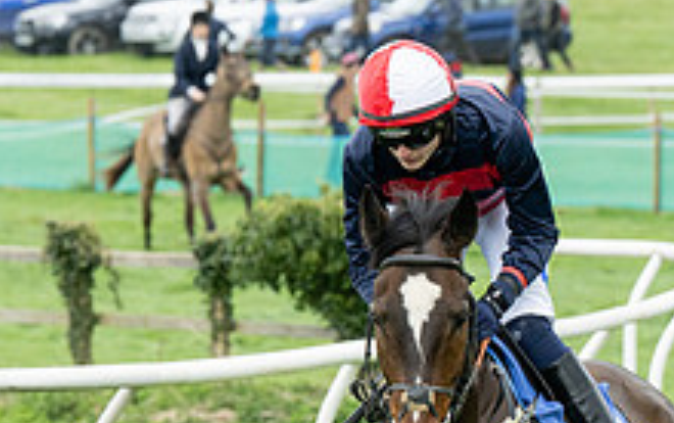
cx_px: 277
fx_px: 9745
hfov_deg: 4.0
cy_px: 477
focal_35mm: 530
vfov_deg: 2.5
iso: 400
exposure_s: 1/1000
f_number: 5
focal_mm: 130
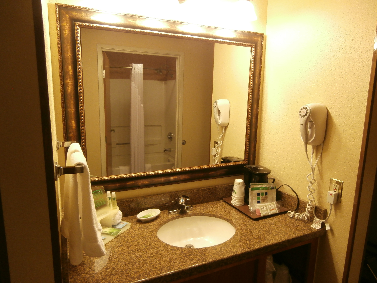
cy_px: 142
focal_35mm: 24
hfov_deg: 71.6
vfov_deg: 56.8
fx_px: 261
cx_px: 188
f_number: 3
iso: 200
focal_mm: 4.2
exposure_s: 1/40
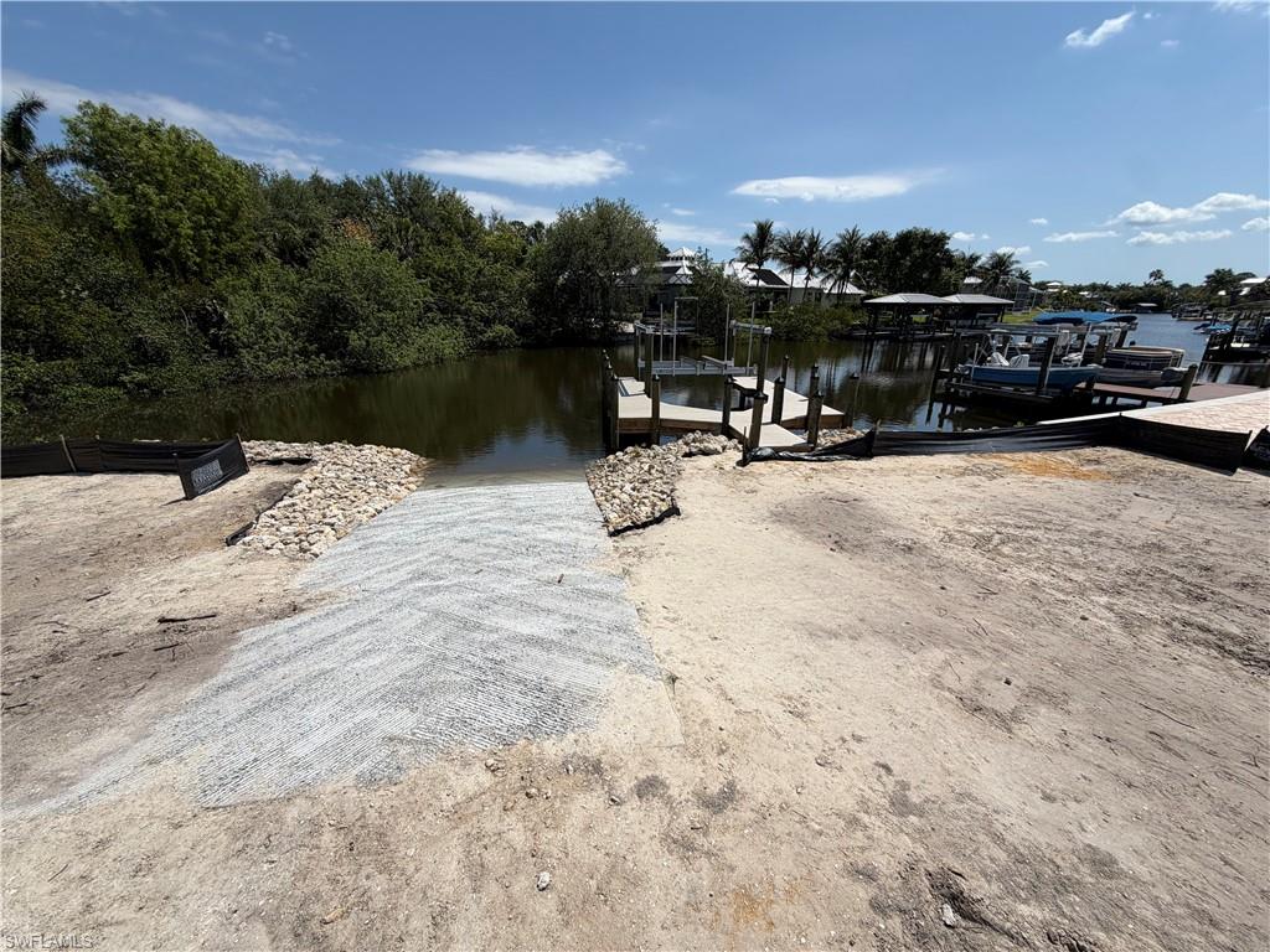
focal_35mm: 14
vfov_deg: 85.7
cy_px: 476
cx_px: 635
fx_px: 514
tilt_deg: -19.2
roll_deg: +0.7
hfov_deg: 102.1
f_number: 2.2
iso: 20
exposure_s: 1/1572
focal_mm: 2.22
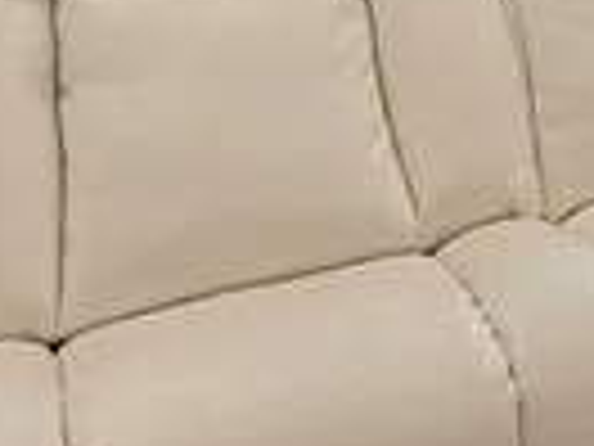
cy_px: -356
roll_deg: +0.7
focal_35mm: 109
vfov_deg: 12.4
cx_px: 1840
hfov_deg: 10.9
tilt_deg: -3.2
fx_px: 1870
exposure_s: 1/120
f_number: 2.2
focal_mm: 2.22
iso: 160
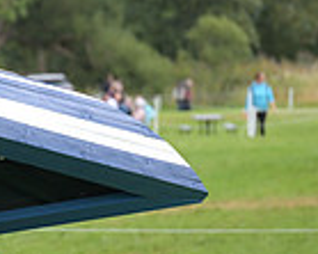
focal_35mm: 783
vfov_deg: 2.0
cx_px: -336
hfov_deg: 2.5
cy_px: -19
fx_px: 7364
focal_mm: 200
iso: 1250
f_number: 5.6
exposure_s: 1/1250
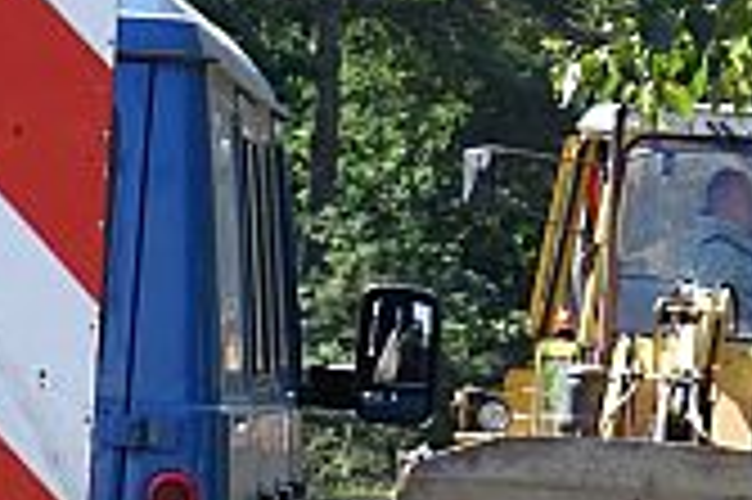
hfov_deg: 3.9
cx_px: 185
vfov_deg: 2.6
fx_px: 11144
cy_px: 678
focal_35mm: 534
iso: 125
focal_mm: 31.77
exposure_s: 1/250
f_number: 4
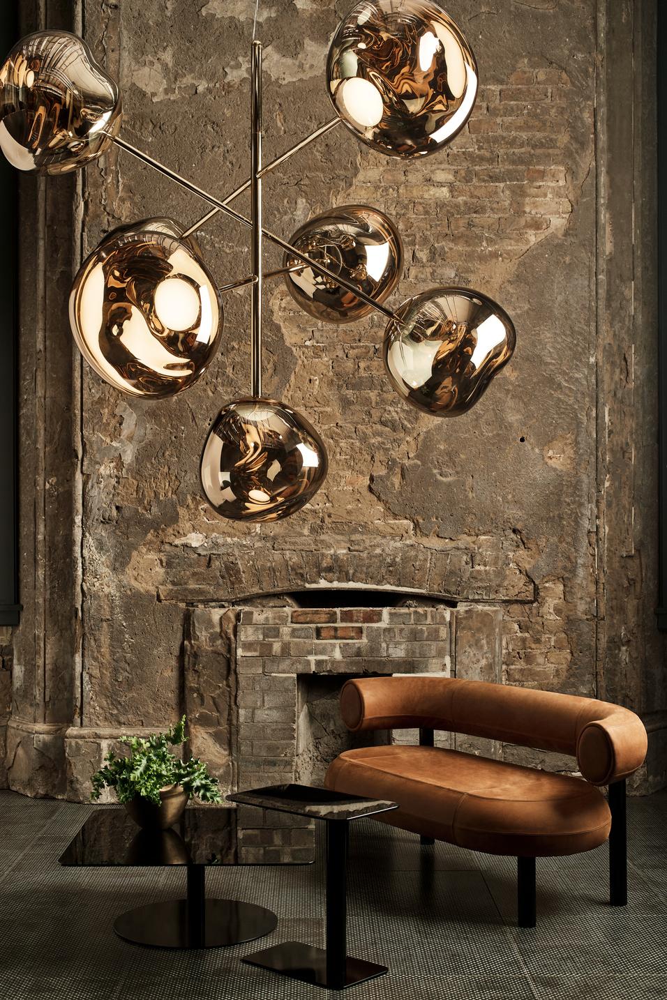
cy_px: 500
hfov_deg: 27.0
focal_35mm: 50
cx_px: 334
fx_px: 1389
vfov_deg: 39.6
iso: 100
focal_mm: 50
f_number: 8
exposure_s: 1/20
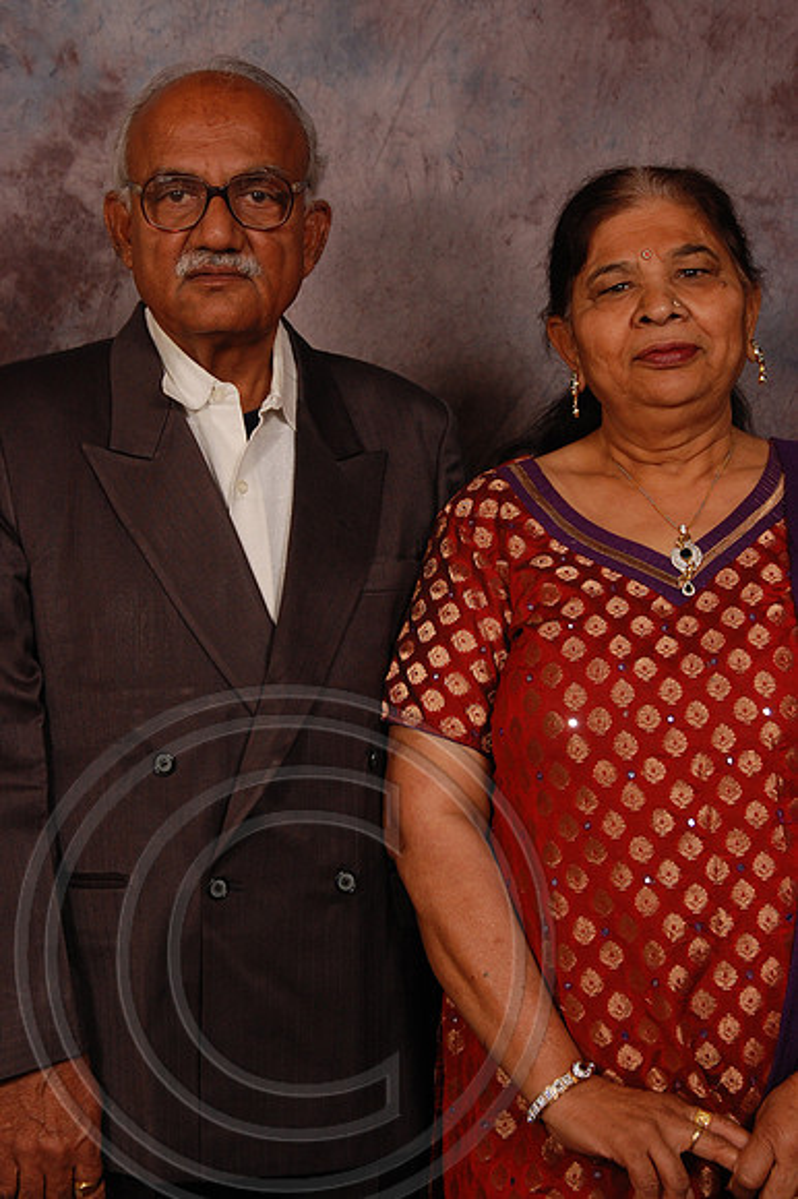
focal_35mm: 68
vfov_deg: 29.9
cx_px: 399
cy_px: 600
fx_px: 2247
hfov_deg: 20.1
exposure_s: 1/200
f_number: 5.6
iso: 400
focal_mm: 45
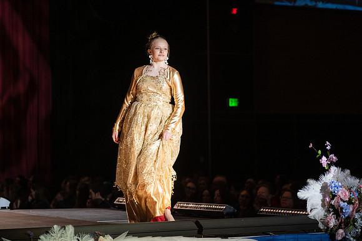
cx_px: 145
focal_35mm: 108
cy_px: 125
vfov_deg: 12.7
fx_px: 1087
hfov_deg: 18.9
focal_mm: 90
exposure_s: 1/640
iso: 640
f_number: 2.8
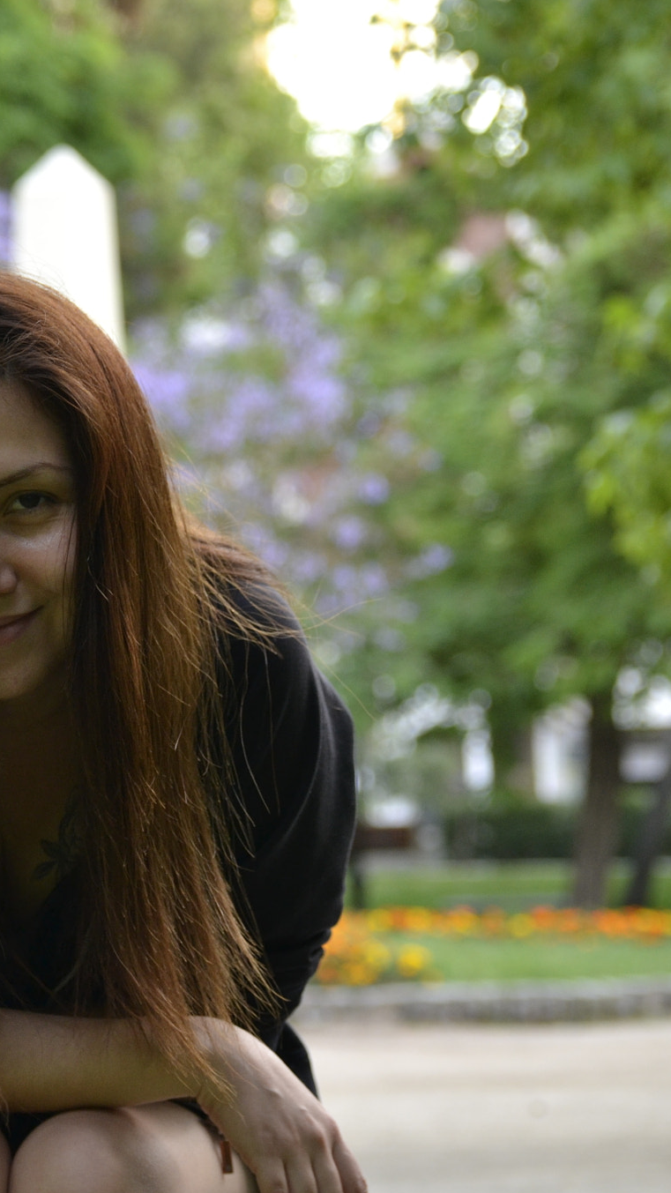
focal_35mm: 131
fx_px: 4137
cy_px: 599
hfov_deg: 9.2
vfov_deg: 16.4
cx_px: -40
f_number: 4
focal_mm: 55
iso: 400
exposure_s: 1/40
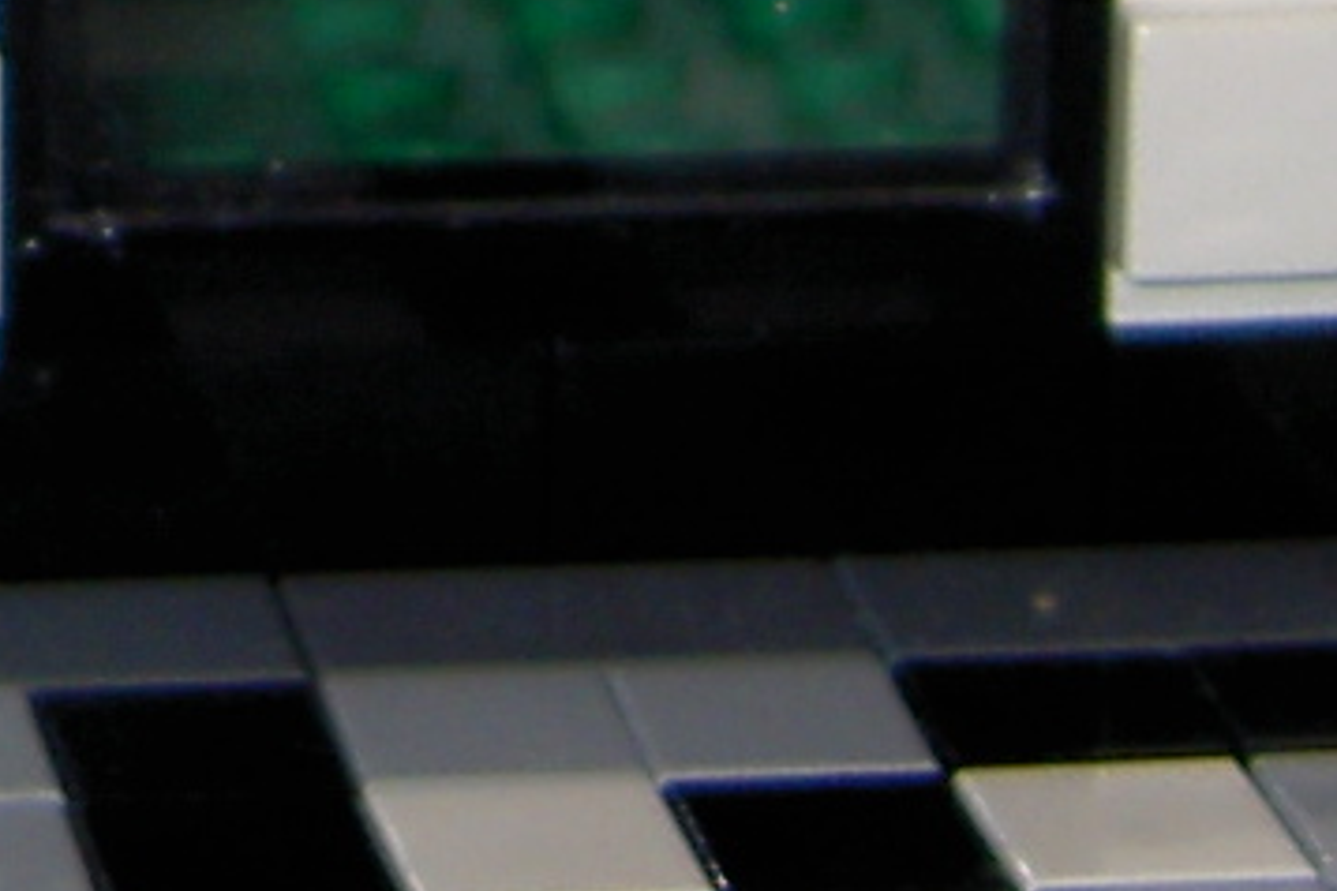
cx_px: -453
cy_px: -1153
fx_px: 8356
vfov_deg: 5.9
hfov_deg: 9.0
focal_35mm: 225
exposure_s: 1/60
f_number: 2.8
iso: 50
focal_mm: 5.6
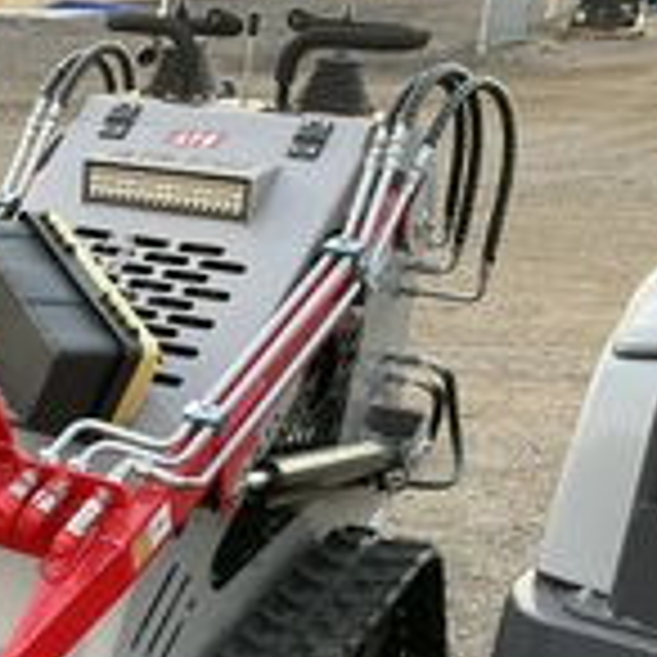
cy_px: 644
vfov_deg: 23.7
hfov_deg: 22.9
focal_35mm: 70
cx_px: -104
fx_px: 1503
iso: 50
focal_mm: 3
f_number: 1.8
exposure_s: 1/122
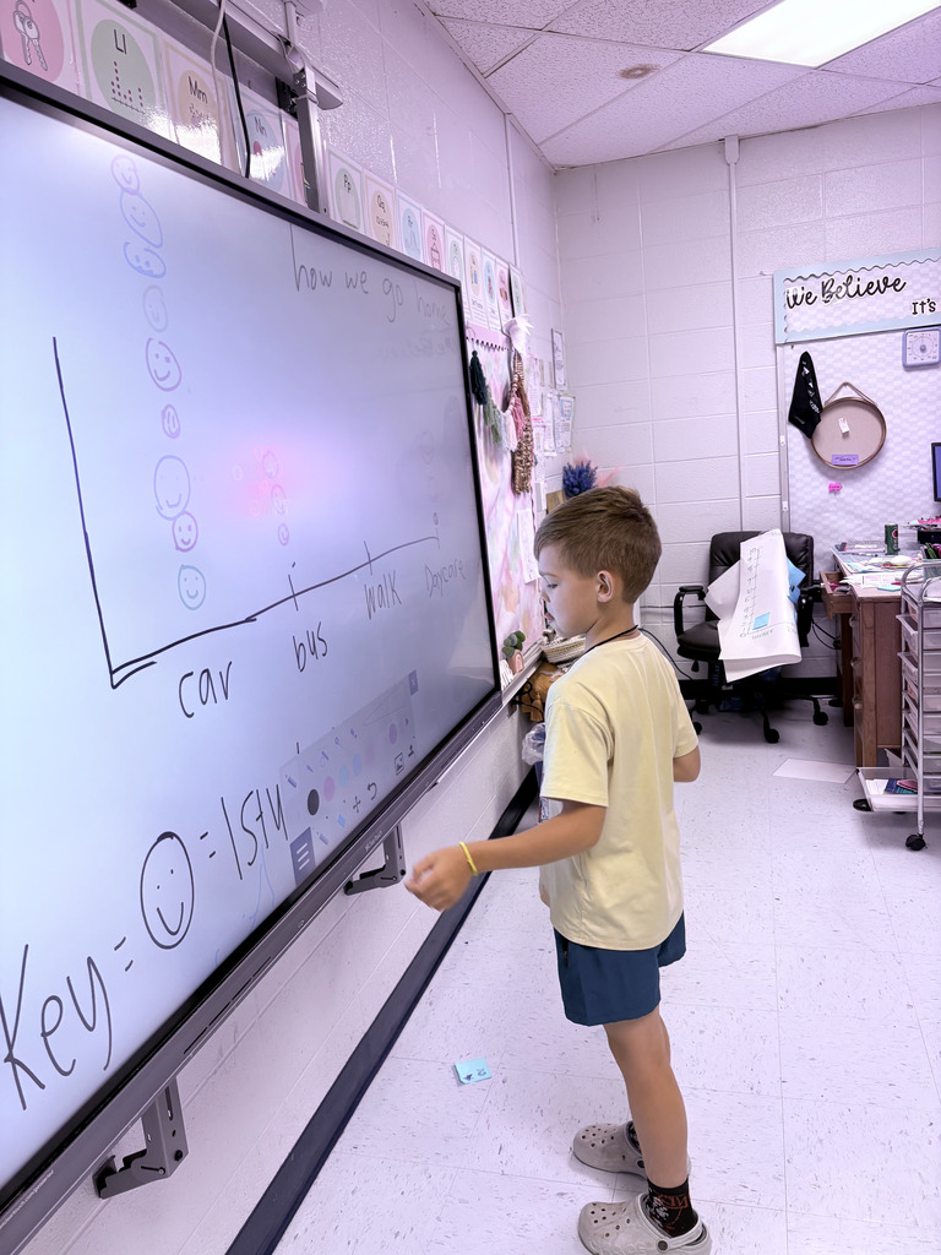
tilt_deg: -10.3
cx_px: 470
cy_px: 628
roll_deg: +5.4
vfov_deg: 67.3
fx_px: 942
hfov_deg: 53.1
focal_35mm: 26
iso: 100
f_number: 1.6
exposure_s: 1/60
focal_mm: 5.96
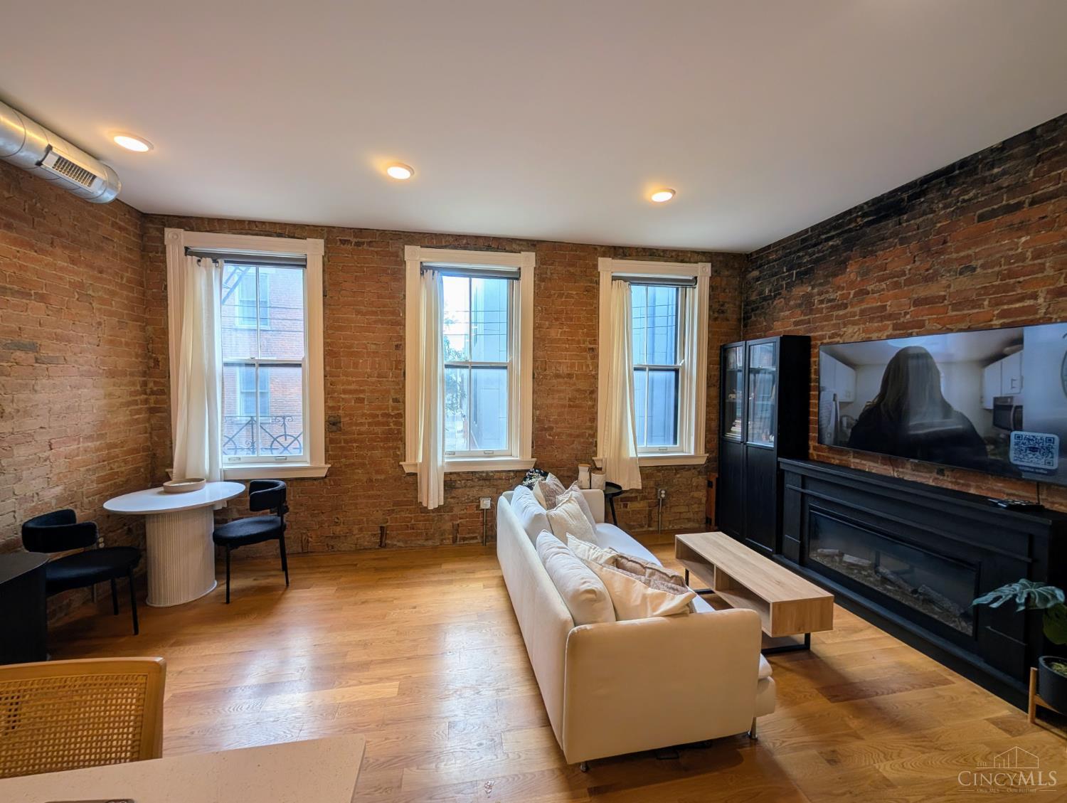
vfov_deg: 94.6
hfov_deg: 110.5
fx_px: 370
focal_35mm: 12
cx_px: 534
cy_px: 402
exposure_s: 1/154
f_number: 1.7
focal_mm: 2.02
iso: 55
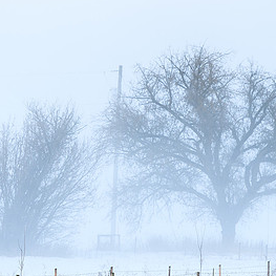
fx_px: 3419
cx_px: 186
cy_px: 140
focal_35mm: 379
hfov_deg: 4.6
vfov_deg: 4.6
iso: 100
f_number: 2.8
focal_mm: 135
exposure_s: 1/640
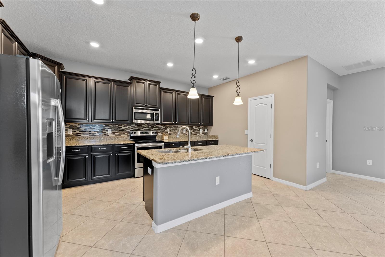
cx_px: 192
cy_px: 128
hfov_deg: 104.2
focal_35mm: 14
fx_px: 150
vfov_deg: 81.3
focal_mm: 14
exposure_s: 1/1.25
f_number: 7.1
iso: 250
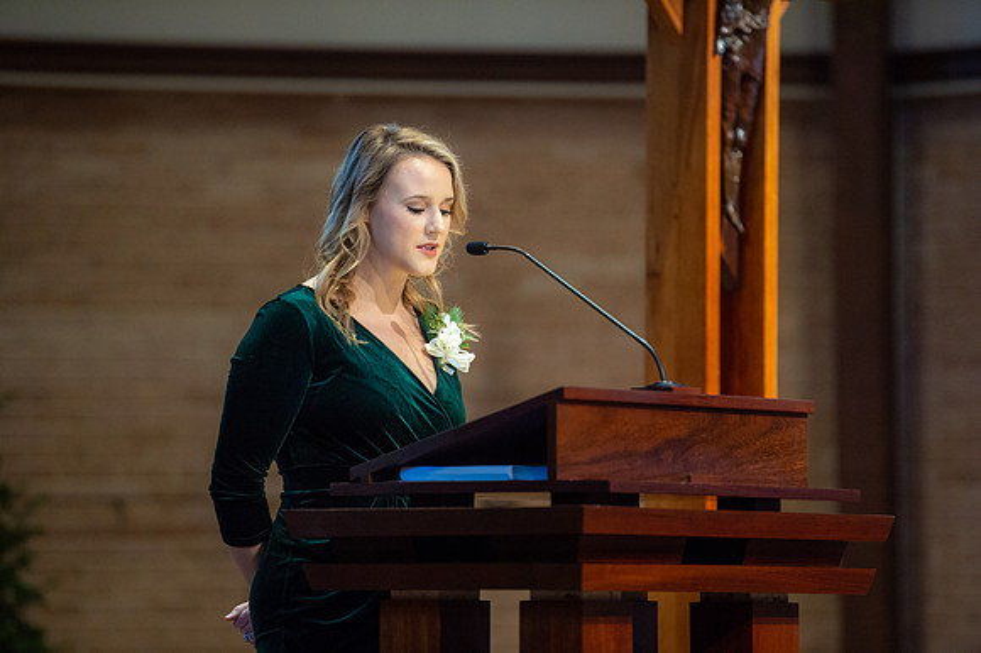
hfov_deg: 11.1
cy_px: 326
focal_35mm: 185
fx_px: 5038
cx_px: 490
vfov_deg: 7.4
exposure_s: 1/250
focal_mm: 185
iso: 1250
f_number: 2.8
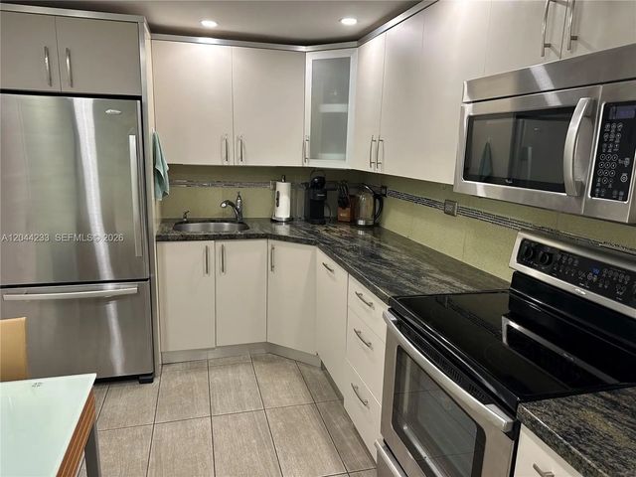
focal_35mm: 24
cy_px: 238
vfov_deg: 56.8
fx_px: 441
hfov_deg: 71.6
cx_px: 318
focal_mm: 6.86
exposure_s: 1/60
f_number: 1.78
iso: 125
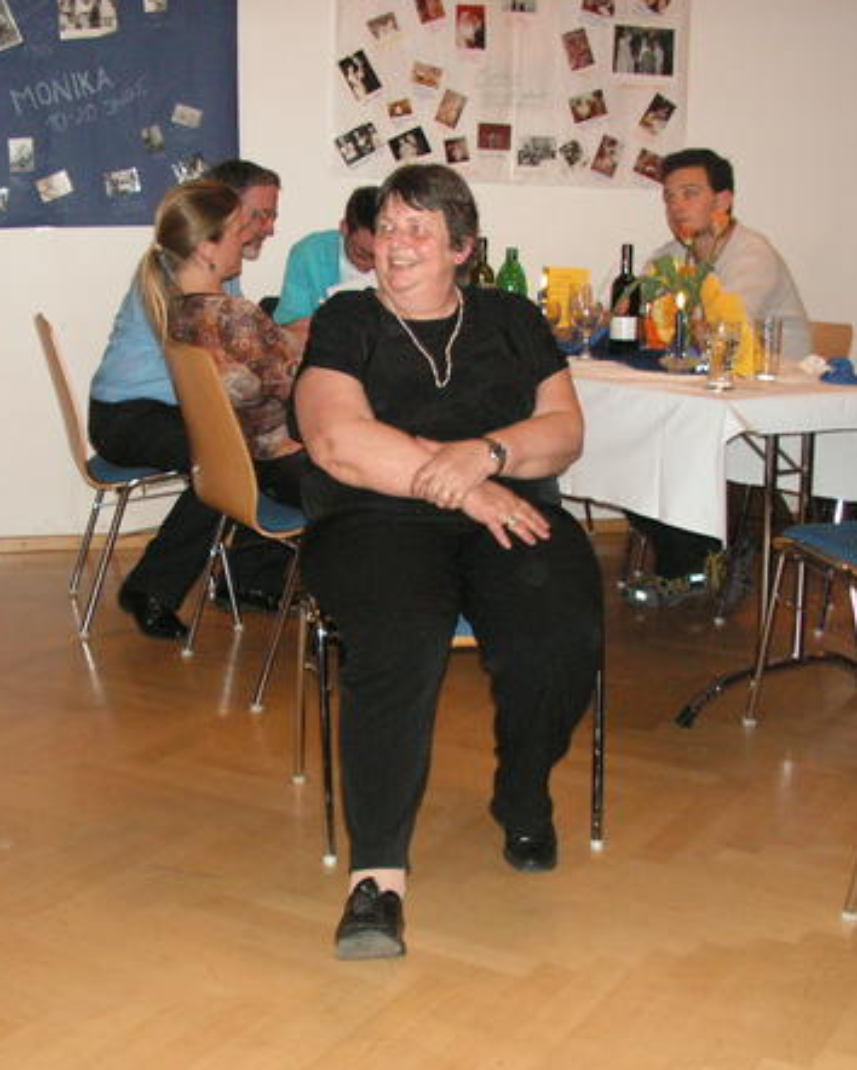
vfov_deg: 38.0
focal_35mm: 49
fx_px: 1552
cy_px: 537
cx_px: 426
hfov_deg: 30.9
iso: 160
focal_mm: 6.2
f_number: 3.2
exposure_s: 1/40
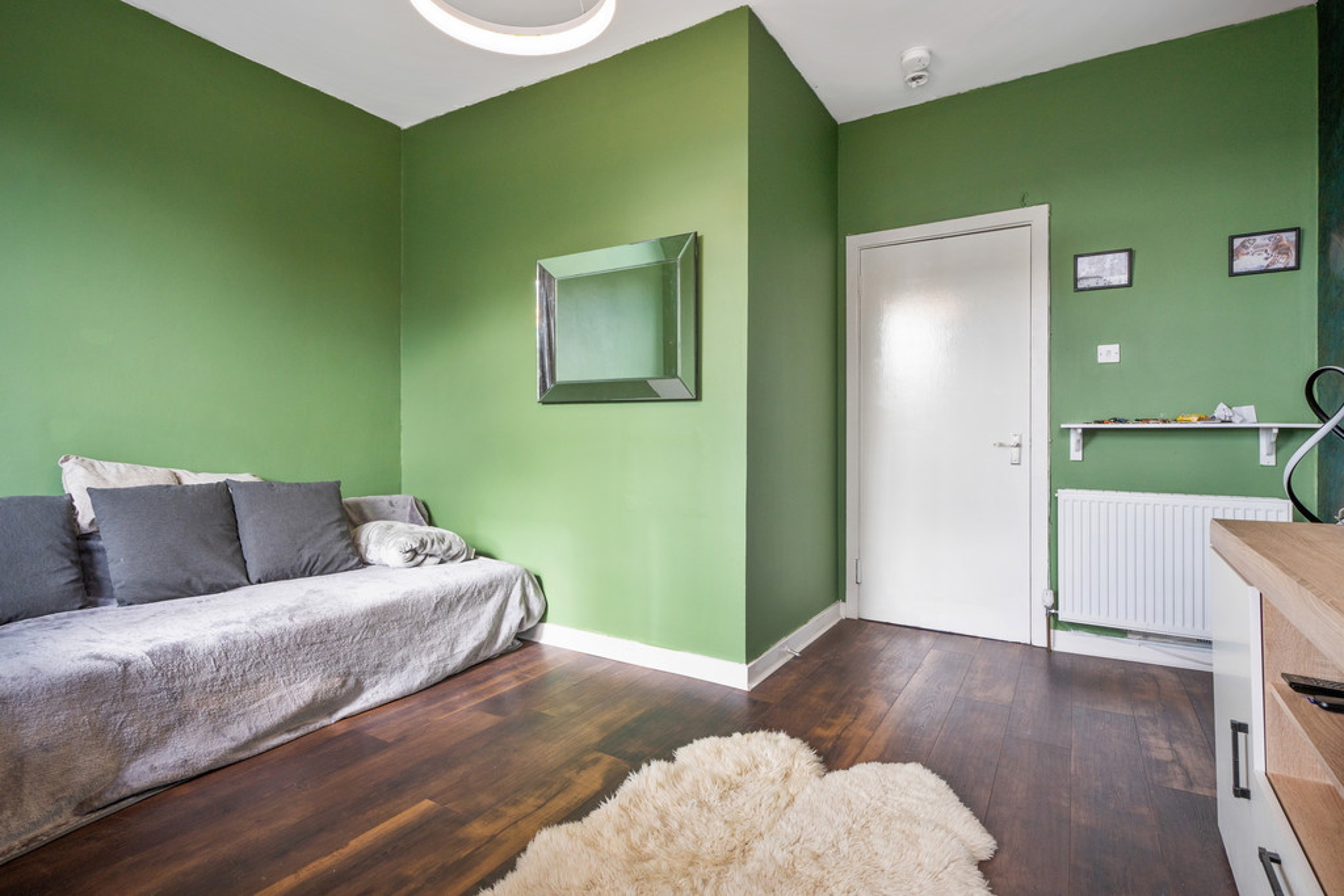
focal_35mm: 16
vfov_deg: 72.1
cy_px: 448
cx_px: 672
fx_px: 616
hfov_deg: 95.0
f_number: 4.5
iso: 125
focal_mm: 11
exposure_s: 1/40
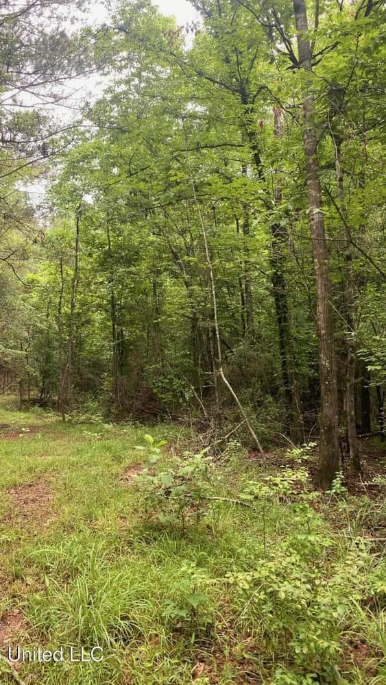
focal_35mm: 29
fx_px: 527
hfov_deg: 40.1
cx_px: 159
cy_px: 336
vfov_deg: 66.0
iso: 50
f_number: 1.8
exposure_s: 1/122
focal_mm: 4.2
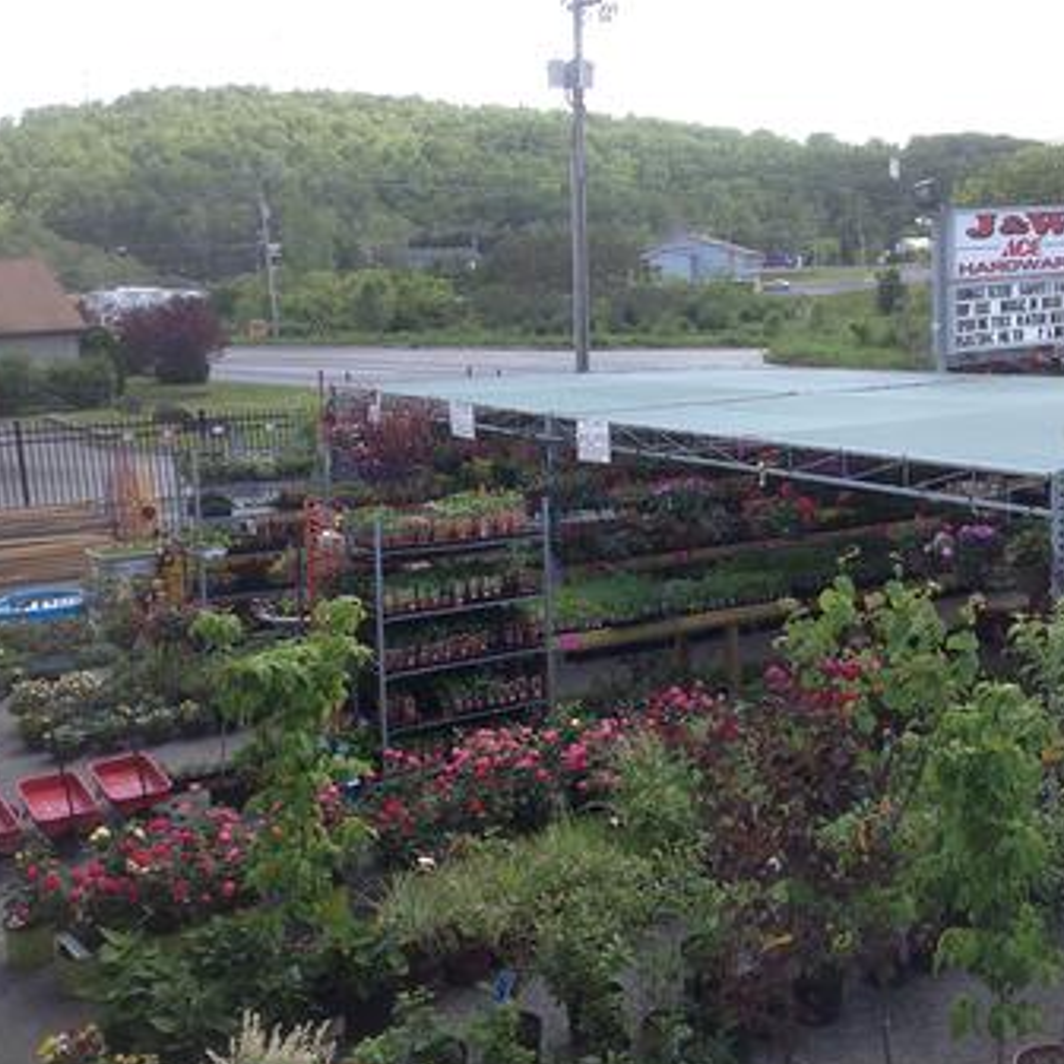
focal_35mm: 43
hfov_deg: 38.9
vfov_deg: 39.2
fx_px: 1495
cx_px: 667
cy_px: 545
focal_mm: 4.28
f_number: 2.4
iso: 64
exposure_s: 1/480
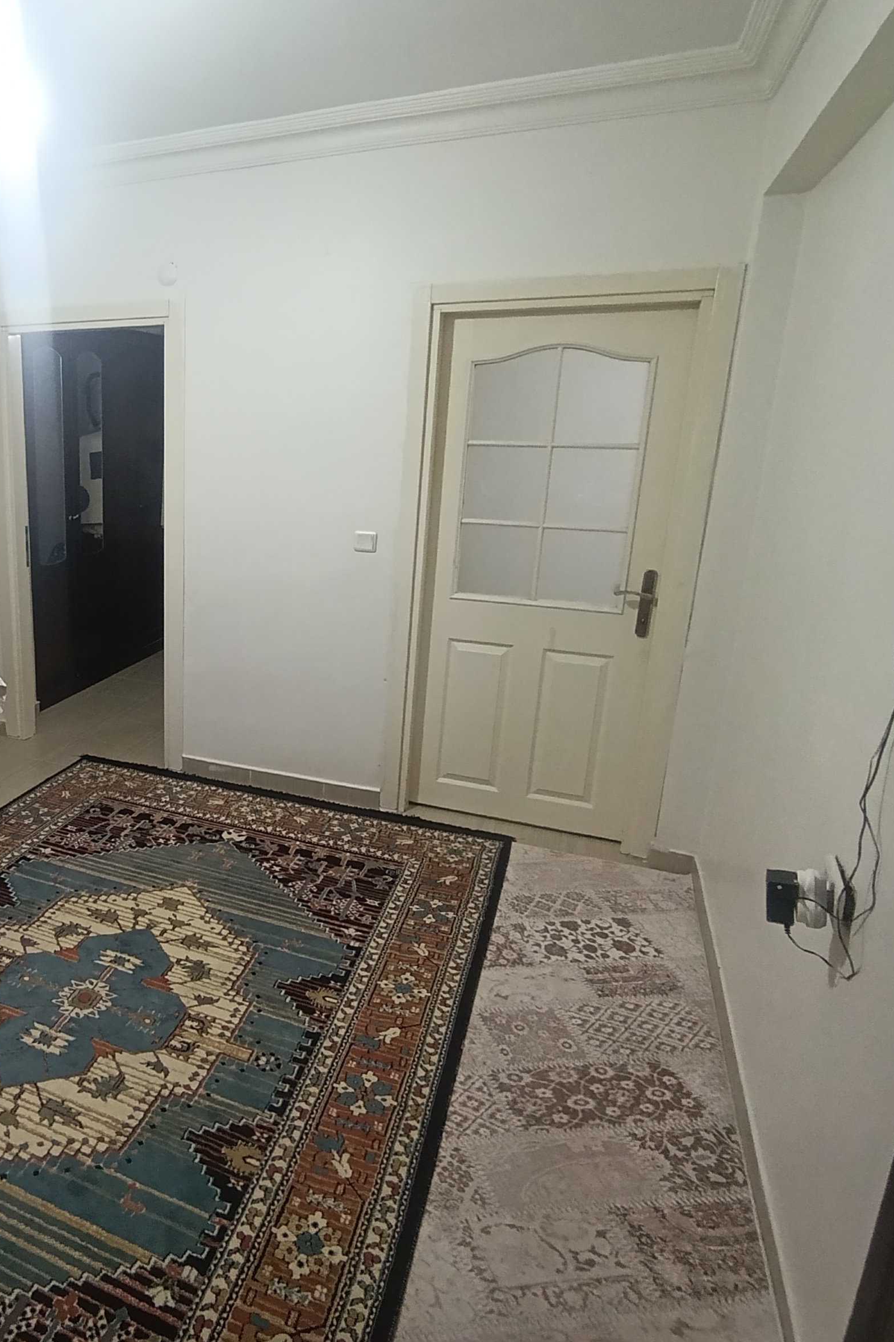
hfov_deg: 51.3
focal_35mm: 23
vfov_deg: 76.1
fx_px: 857
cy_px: 648
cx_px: 165
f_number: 2.2
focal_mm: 1.65
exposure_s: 1/50
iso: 500
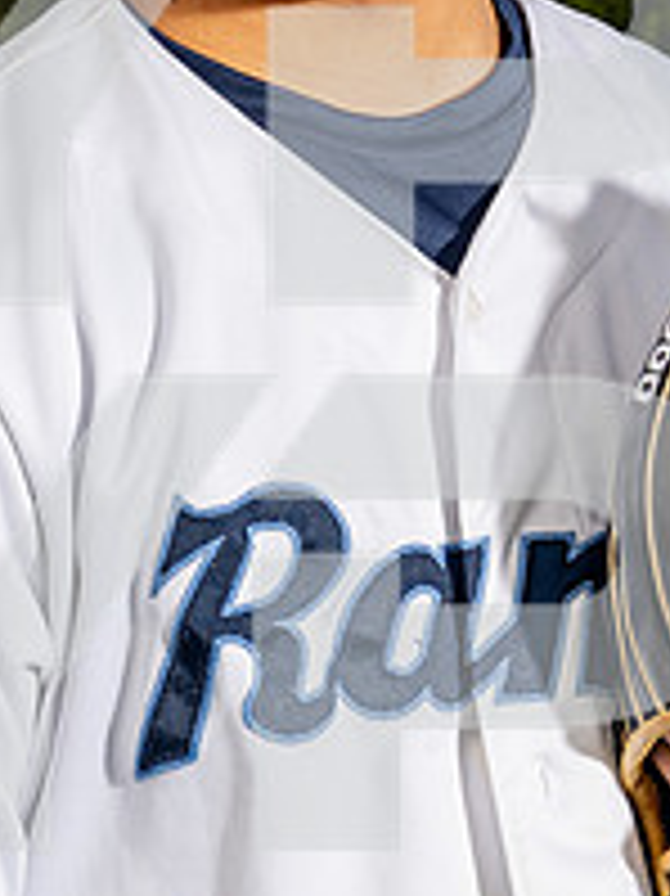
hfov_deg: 9.4
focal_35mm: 157
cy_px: 70
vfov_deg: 12.5
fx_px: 4056
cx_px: 180
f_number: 11
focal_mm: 56
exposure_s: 1/250
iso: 160
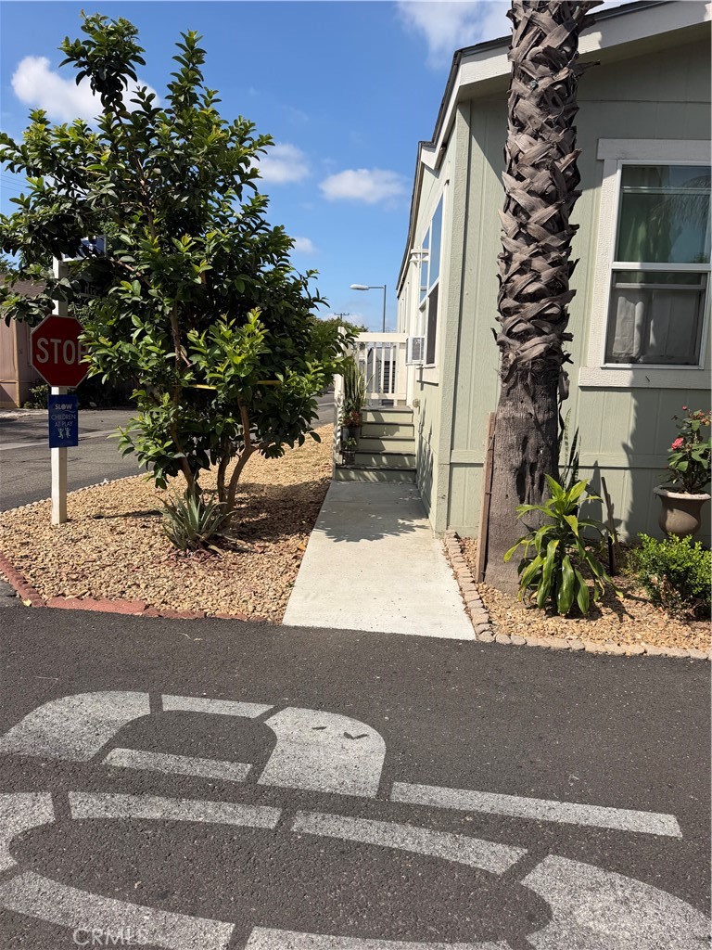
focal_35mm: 24
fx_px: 658
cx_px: 356
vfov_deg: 71.6
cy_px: 475
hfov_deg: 56.8
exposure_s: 1/5714
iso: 80
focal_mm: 6.76
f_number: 1.78
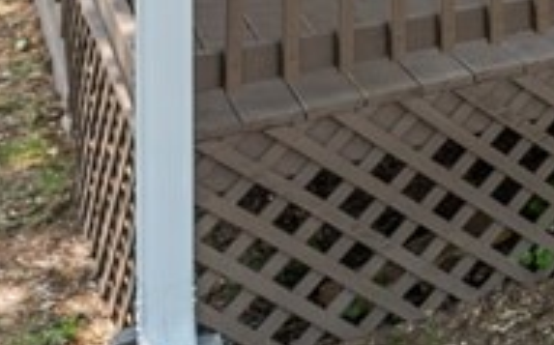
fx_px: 1222
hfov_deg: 19.9
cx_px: 953
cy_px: -351
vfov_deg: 13.6
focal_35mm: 81
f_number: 4.5
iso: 80
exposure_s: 1/60
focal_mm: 14
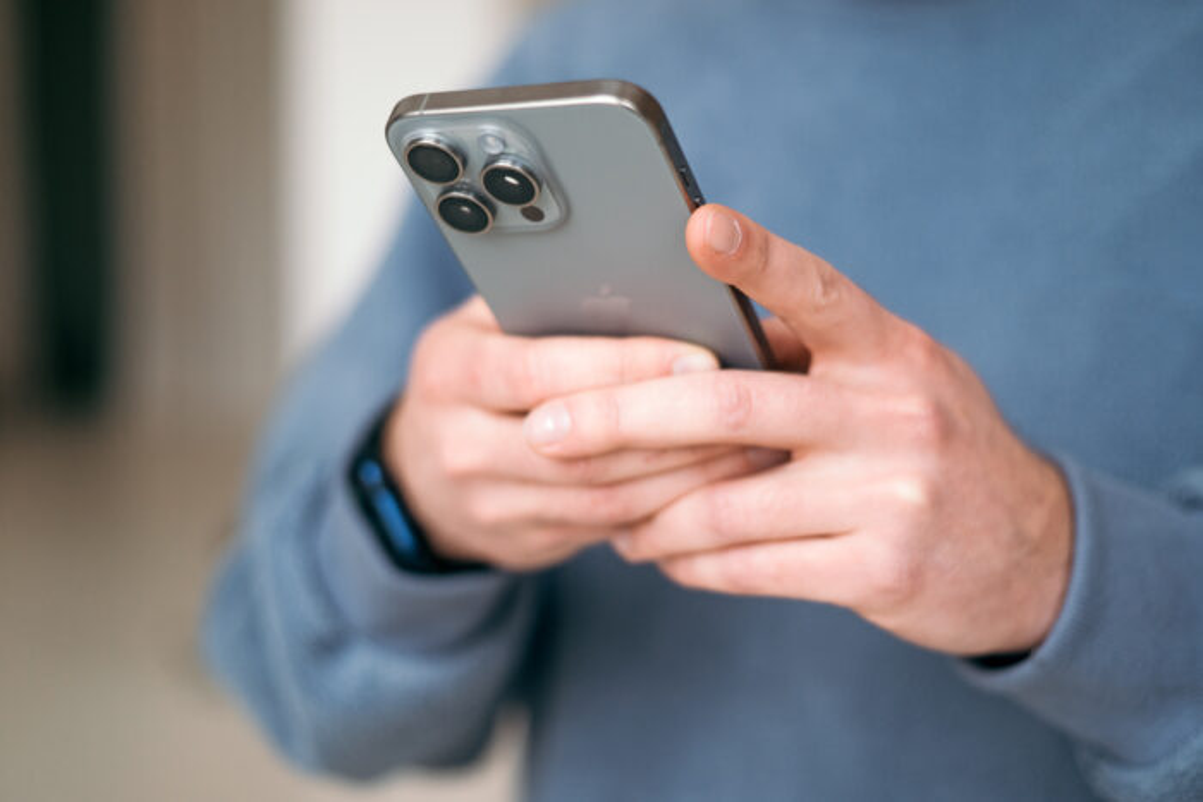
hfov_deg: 39.6
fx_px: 1671
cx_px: 602
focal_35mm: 50
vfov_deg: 27.0
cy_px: 401
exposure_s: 1/125
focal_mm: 50
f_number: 2.2
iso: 500
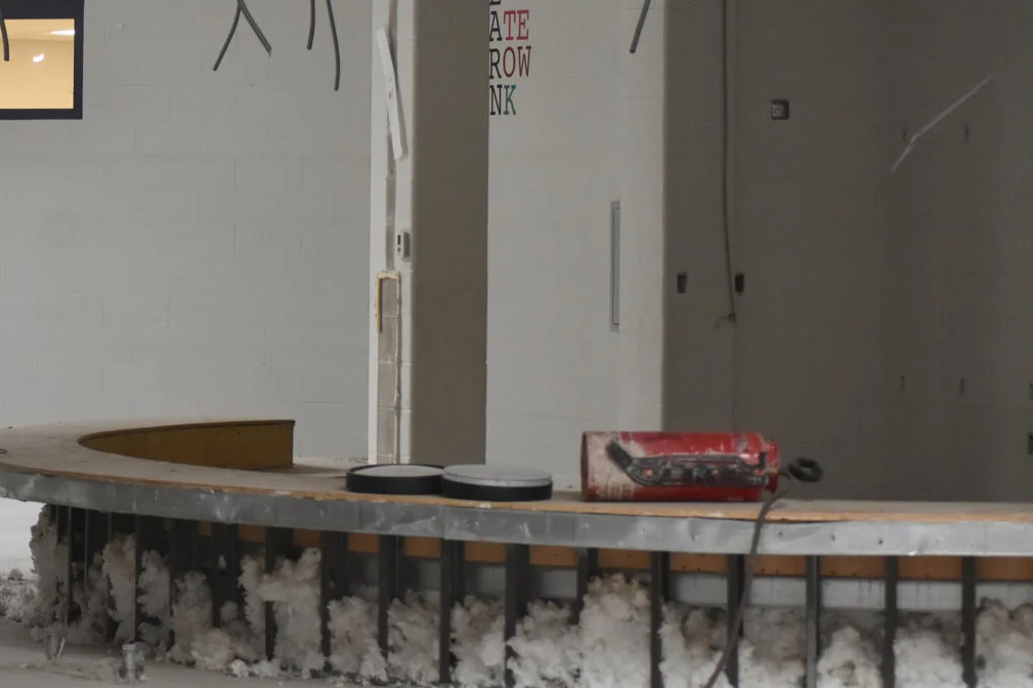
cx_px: 391
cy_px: 186
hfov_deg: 15.7
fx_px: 3752
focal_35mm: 131
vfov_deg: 10.5
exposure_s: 1/60
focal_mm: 55
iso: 1250
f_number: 4
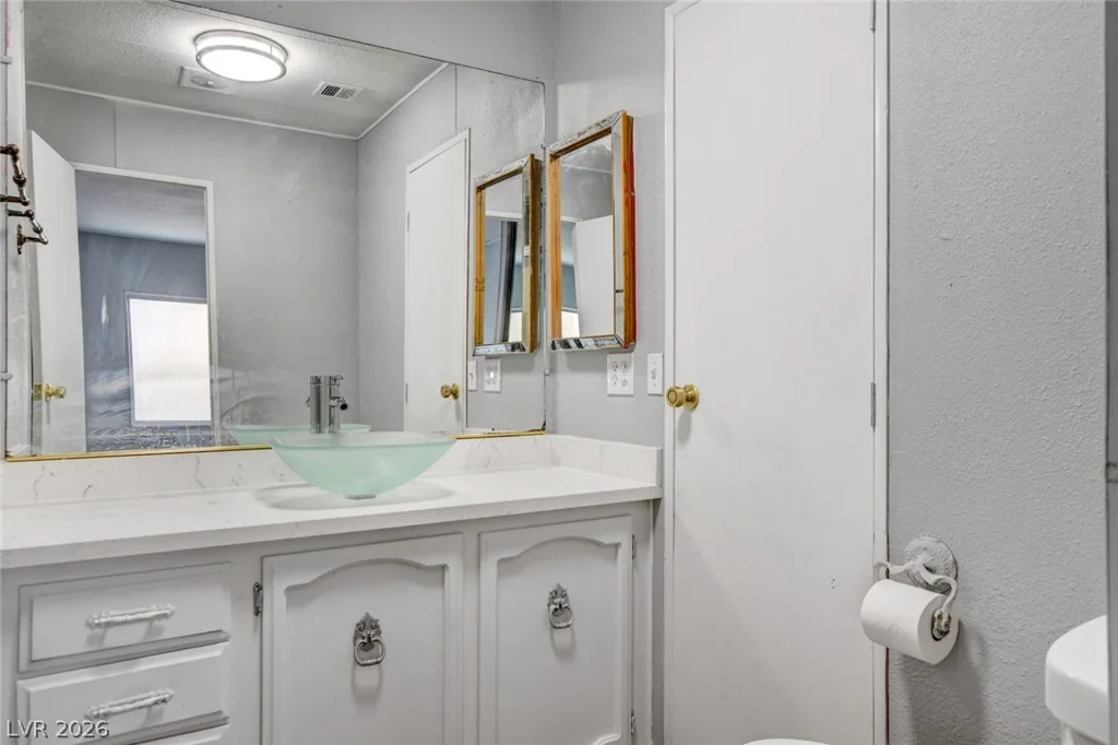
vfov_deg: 53.1
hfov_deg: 73.8
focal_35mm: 24
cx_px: 559
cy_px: 372
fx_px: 745
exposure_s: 1/8
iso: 640
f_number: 9
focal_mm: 16
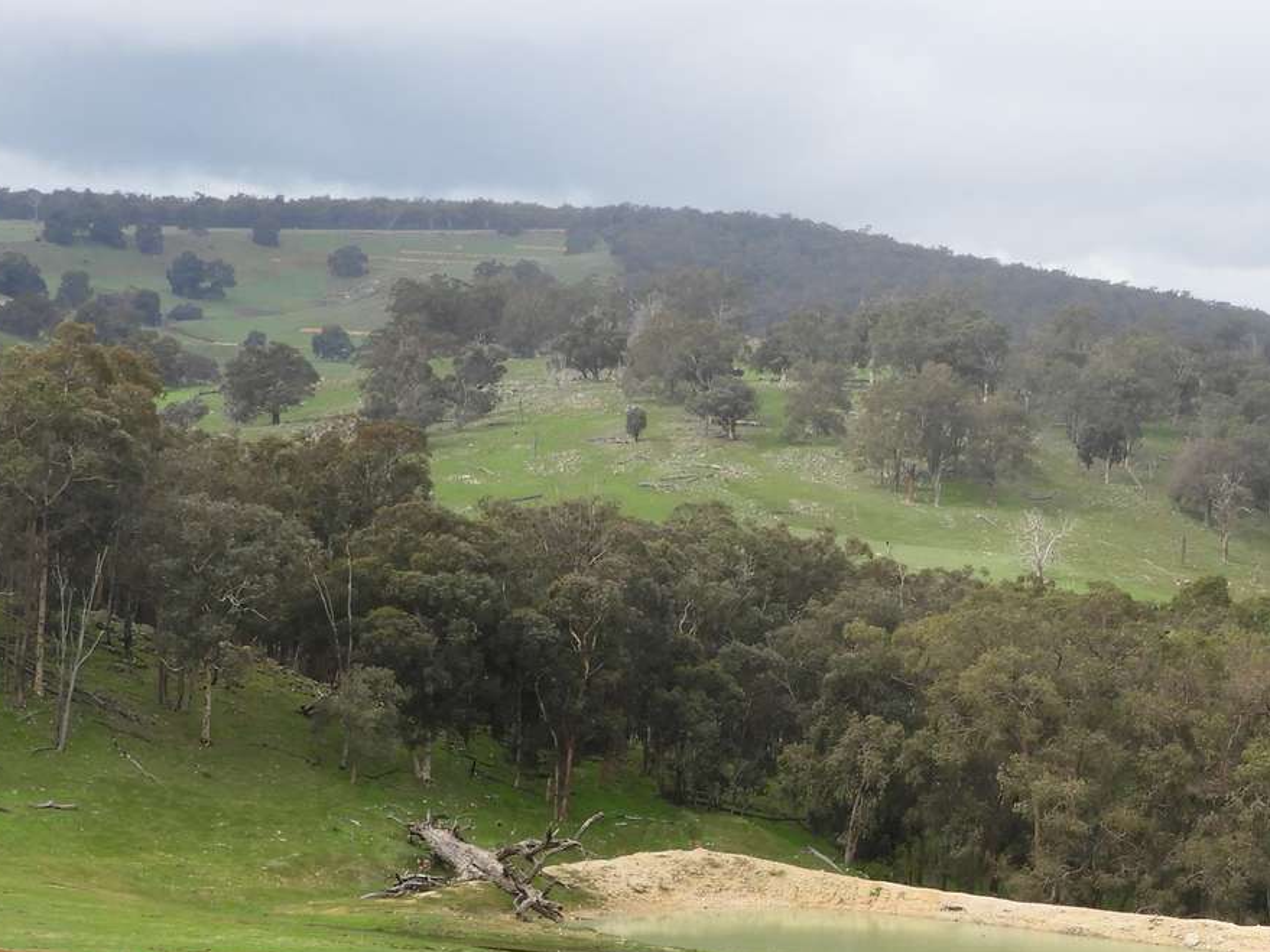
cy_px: 900
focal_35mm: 142
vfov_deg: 10.4
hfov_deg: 13.8
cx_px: 1043
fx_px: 5209
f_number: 4.2
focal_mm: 11.6
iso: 100
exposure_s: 1/320
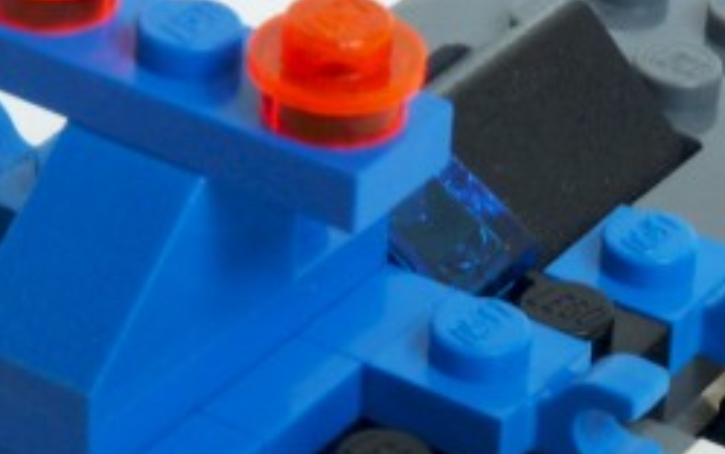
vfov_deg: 6.0
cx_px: 699
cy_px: 242
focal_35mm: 221
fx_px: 4370
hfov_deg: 9.4
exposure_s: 1/25
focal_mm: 11.5
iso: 100
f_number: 6.3
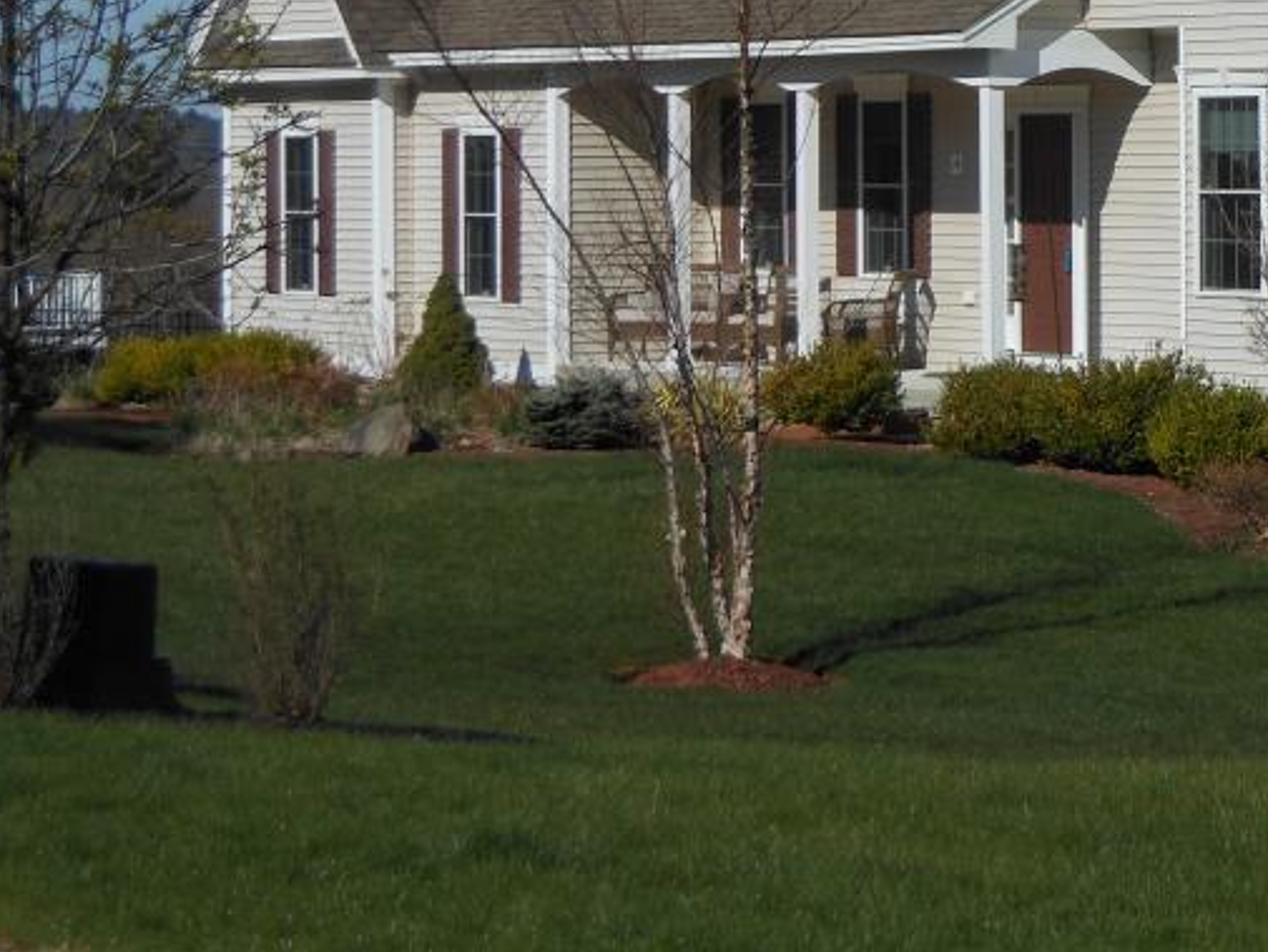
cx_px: 1255
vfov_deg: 9.6
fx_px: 5642
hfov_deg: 12.7
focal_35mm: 154
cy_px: -10
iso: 80
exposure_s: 1/1250
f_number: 4.4
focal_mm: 13.6
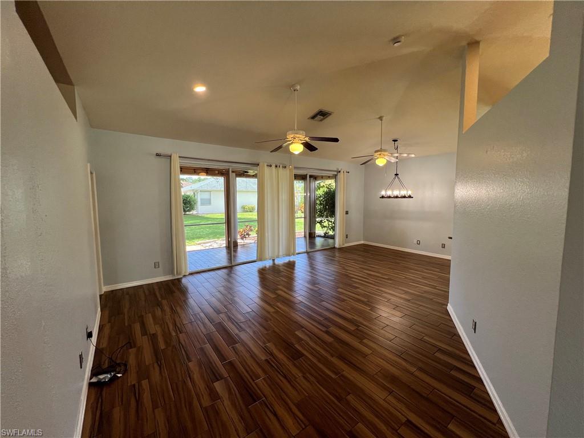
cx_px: 292
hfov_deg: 106.2
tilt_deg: -5.1
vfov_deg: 89.9
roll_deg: +0.0
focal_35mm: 13
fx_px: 219
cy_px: 219
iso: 80
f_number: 1.8
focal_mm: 1.57
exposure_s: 1/120
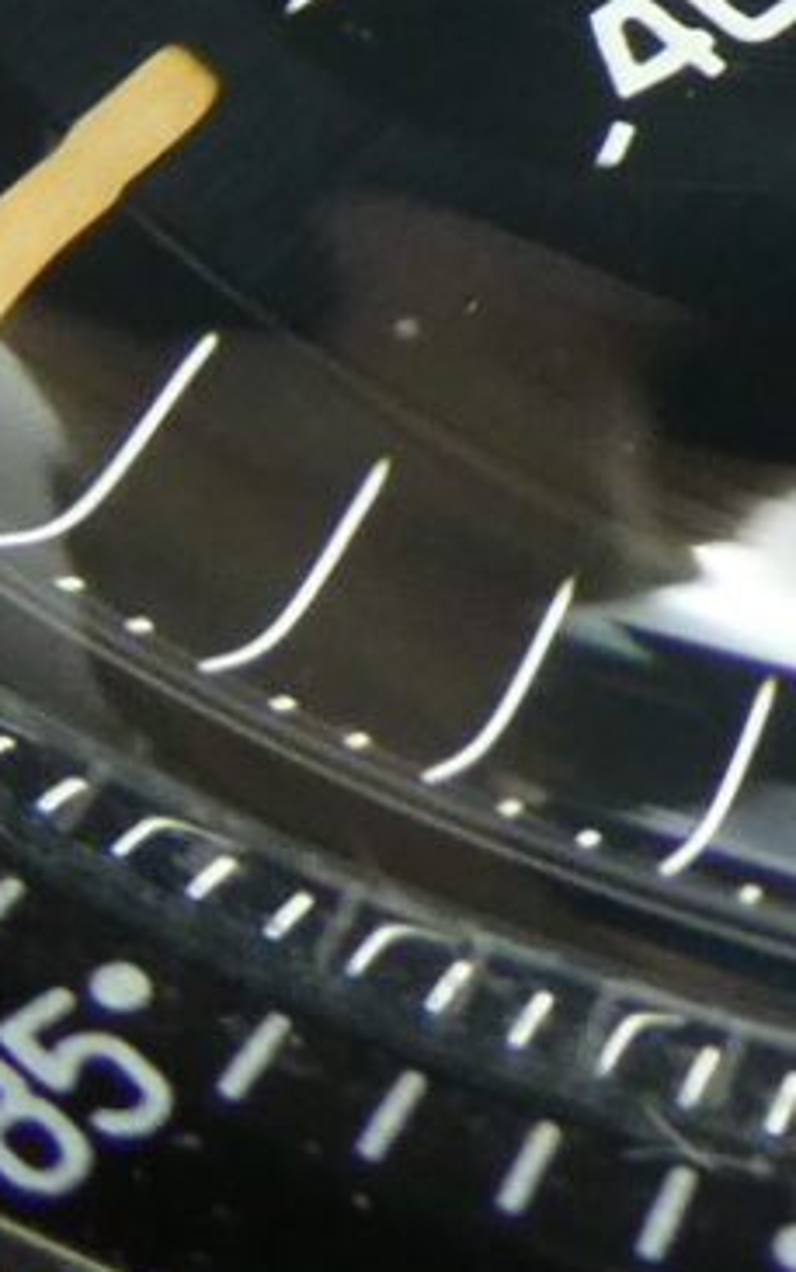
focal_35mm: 423
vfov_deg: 5.0
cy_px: -125
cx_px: 1408
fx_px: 14671
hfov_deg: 3.1
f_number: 4.2
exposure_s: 1/80
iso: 250
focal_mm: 10.3
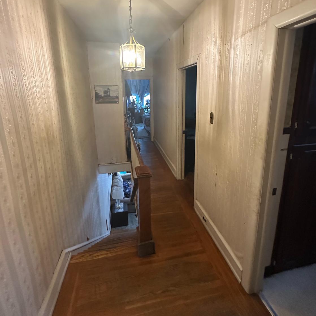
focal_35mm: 17
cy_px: 127
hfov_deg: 84.0
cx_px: 158
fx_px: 176
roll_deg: +1.1
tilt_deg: -10.5
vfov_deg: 83.0
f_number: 2.2
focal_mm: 2.22
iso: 800
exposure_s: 1/60
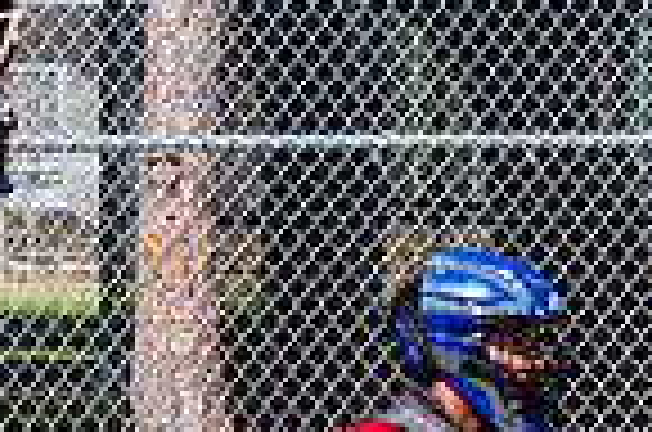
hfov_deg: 2.1
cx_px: 1327
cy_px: 204
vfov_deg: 1.4
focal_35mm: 977
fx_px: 17656
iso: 200
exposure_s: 1/1600
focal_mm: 70
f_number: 4.5
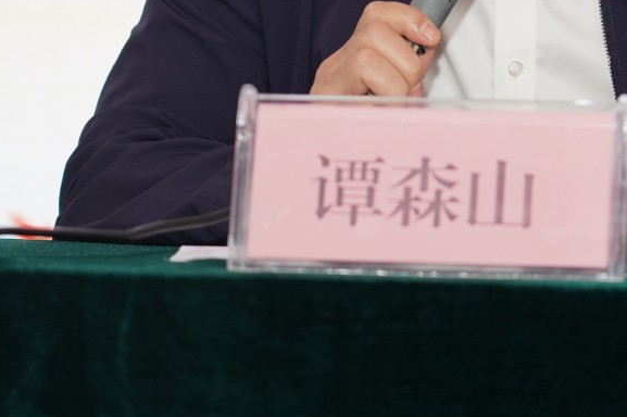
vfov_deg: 5.6
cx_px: 566
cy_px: -137
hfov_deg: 8.4
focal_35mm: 244
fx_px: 4247
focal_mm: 88
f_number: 4
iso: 500
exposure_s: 1/100
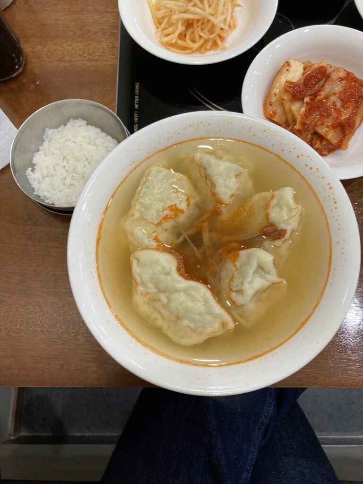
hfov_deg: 49.7
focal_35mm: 28
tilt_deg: -74.1
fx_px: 391
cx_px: 182
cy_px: 242
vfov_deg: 63.4
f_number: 1.8
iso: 80
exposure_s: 1/60
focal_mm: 3.99
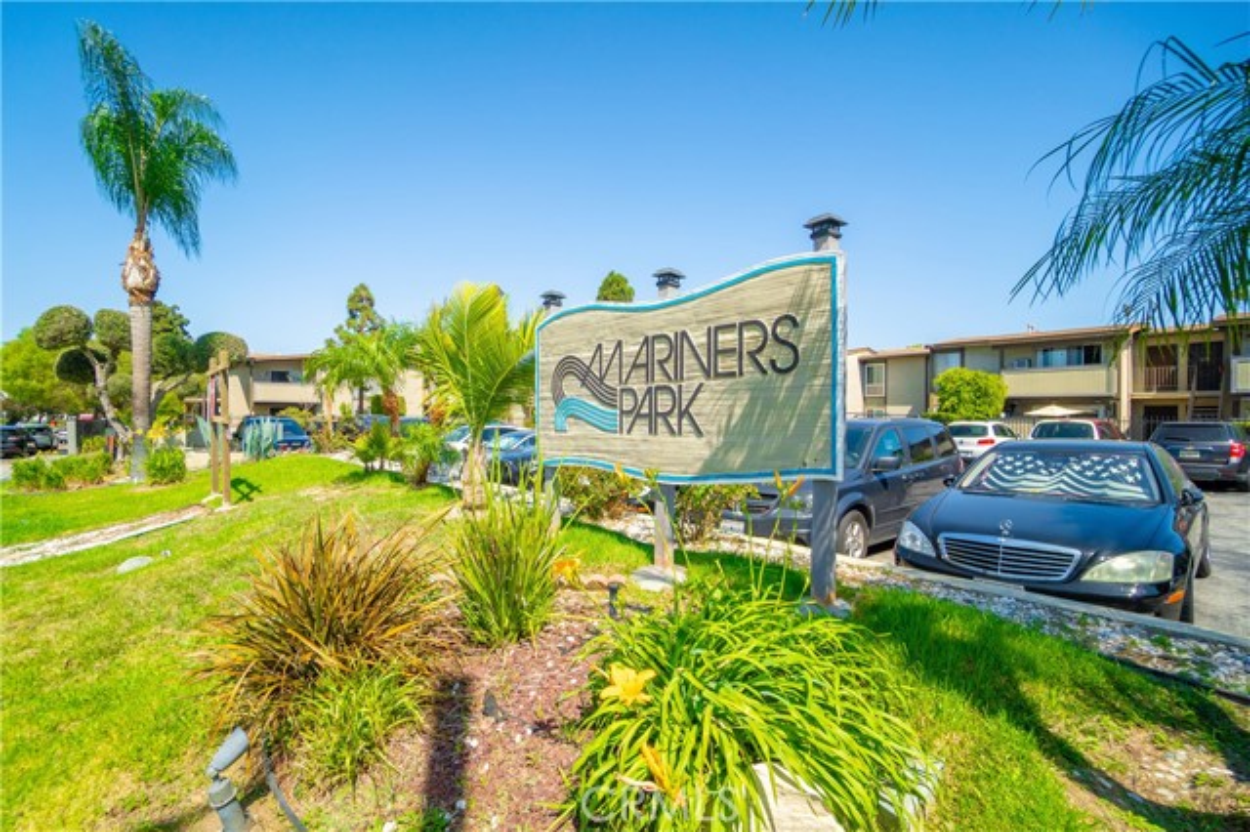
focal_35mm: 15
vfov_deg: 77.3
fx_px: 521
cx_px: 625
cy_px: 416
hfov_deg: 100.4
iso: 320
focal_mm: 10
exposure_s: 1/2500
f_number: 4
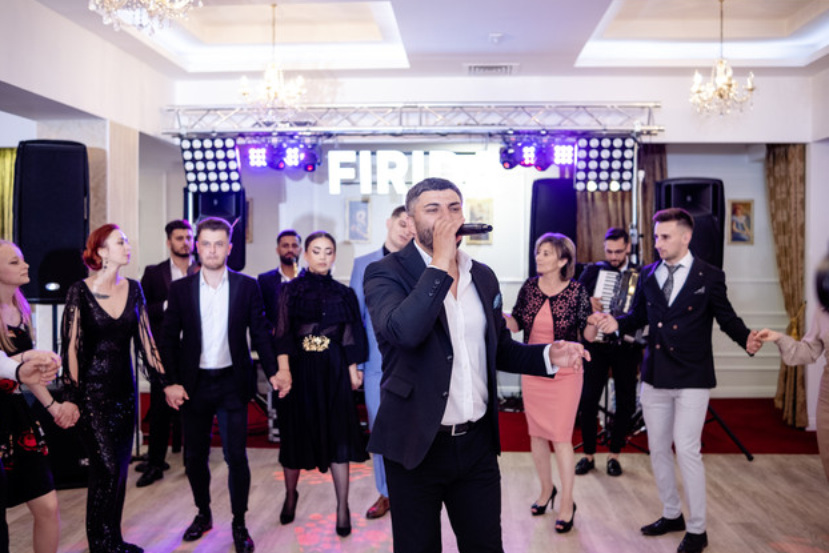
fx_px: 829
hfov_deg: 53.1
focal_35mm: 36
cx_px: 413
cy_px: 271
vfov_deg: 36.9
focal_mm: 23
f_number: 2
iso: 800
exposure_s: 1/200
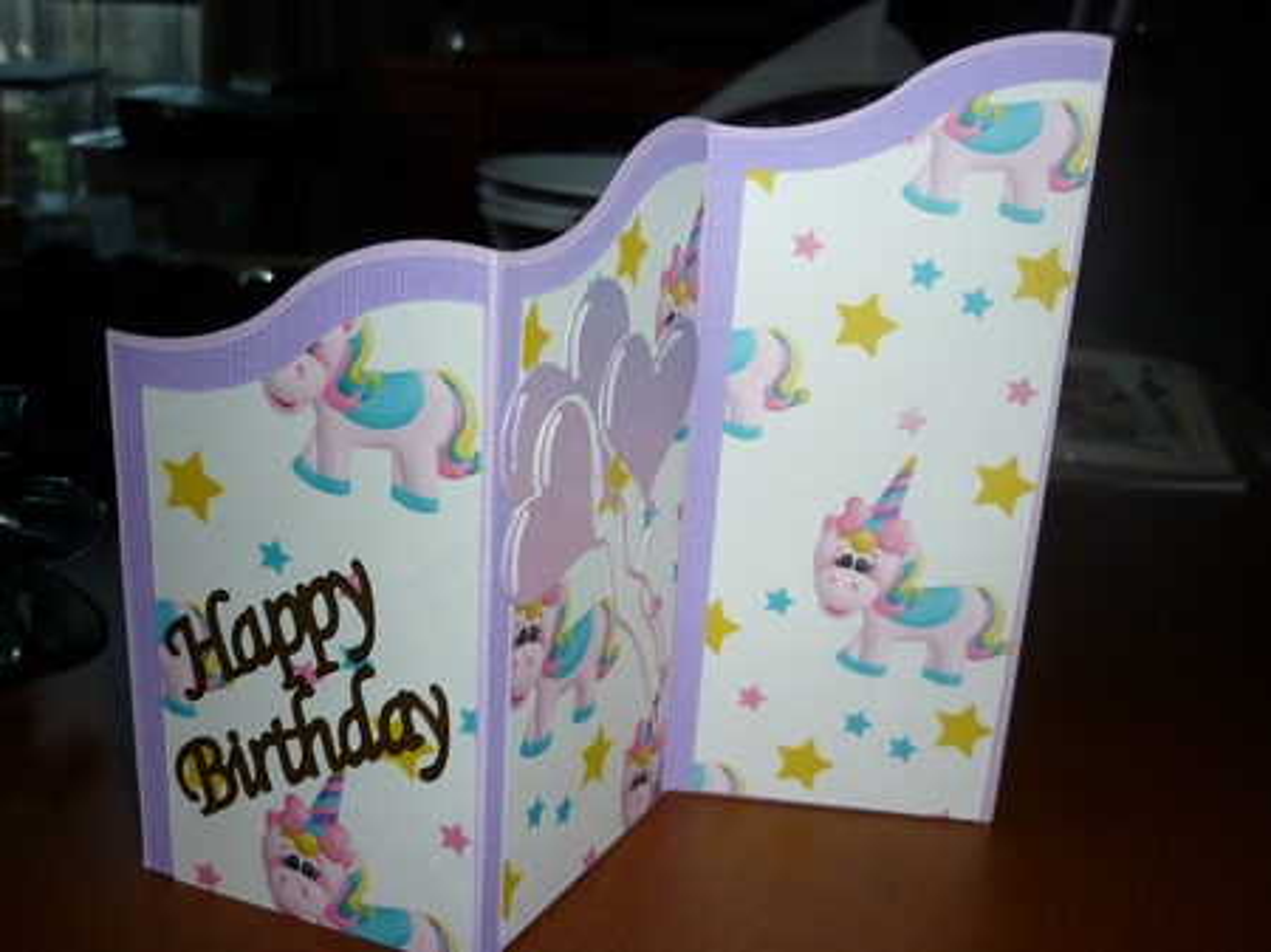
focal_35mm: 33
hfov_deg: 55.4
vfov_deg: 42.9
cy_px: 476
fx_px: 1211
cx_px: 636
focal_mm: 5.5
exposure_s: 1/125
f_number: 2.8
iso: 100
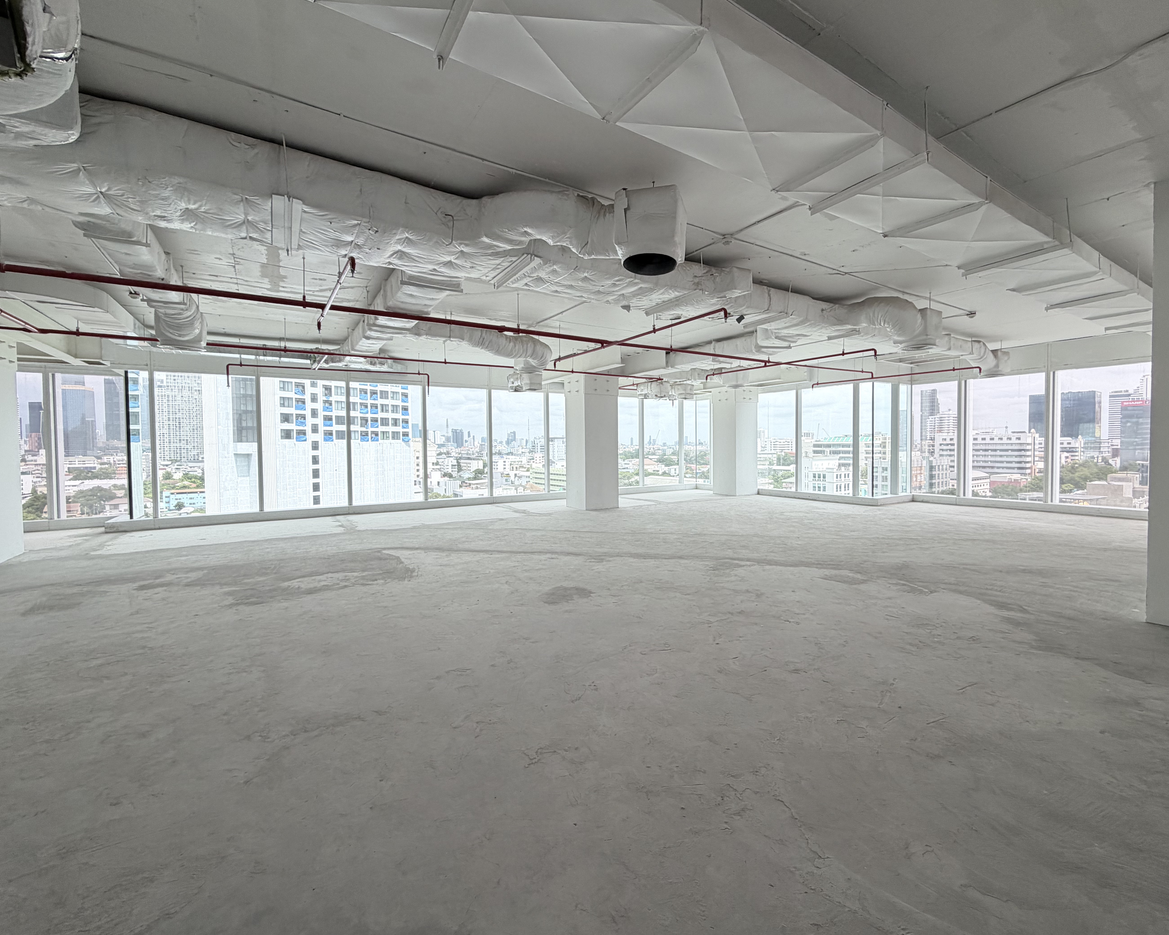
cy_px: 460
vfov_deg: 84.0
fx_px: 519
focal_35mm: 15
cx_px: 613
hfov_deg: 96.7
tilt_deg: -1.8
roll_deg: +0.8
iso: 40
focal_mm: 2.22
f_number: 2.2
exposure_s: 1/256
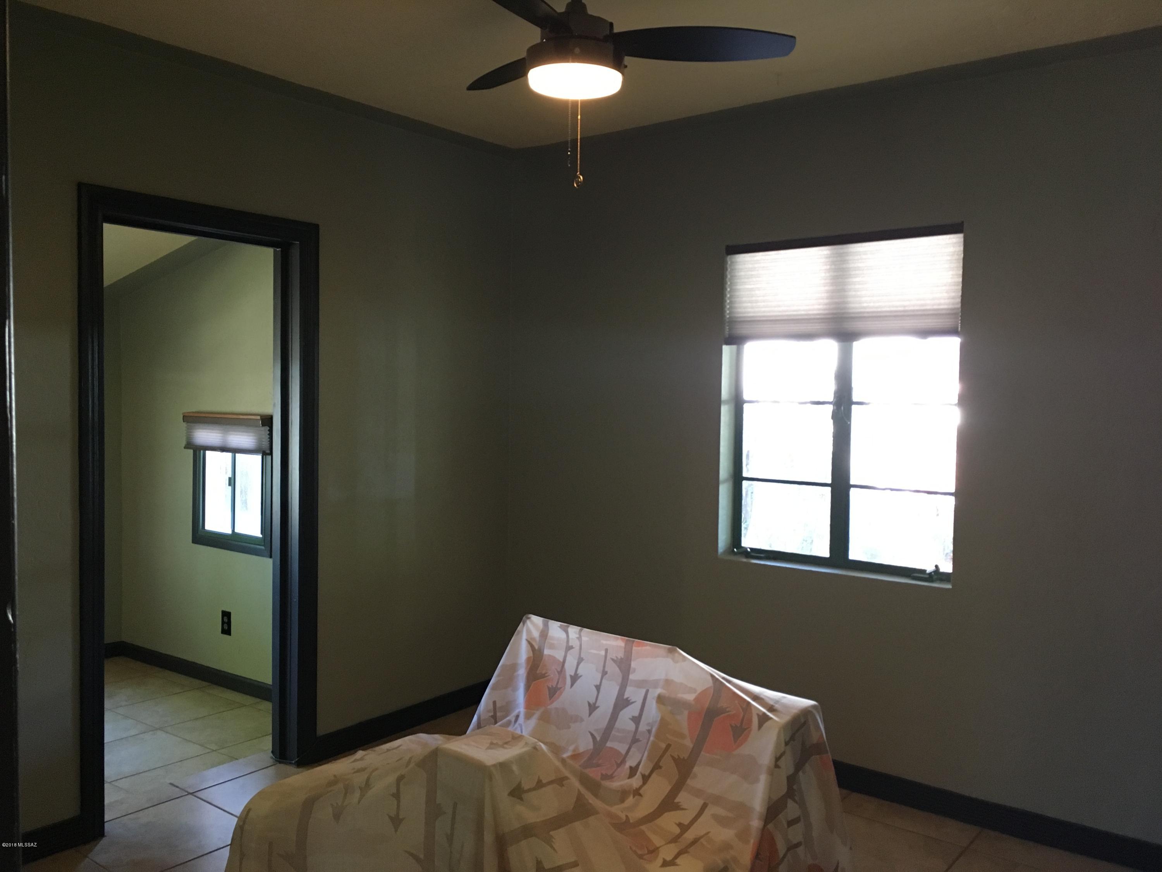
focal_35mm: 29
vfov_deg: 48.2
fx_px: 973
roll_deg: -0.1
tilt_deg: -2.8
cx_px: 581
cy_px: 436
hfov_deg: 61.7
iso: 160
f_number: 2.2
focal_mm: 4.15
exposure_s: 1/30
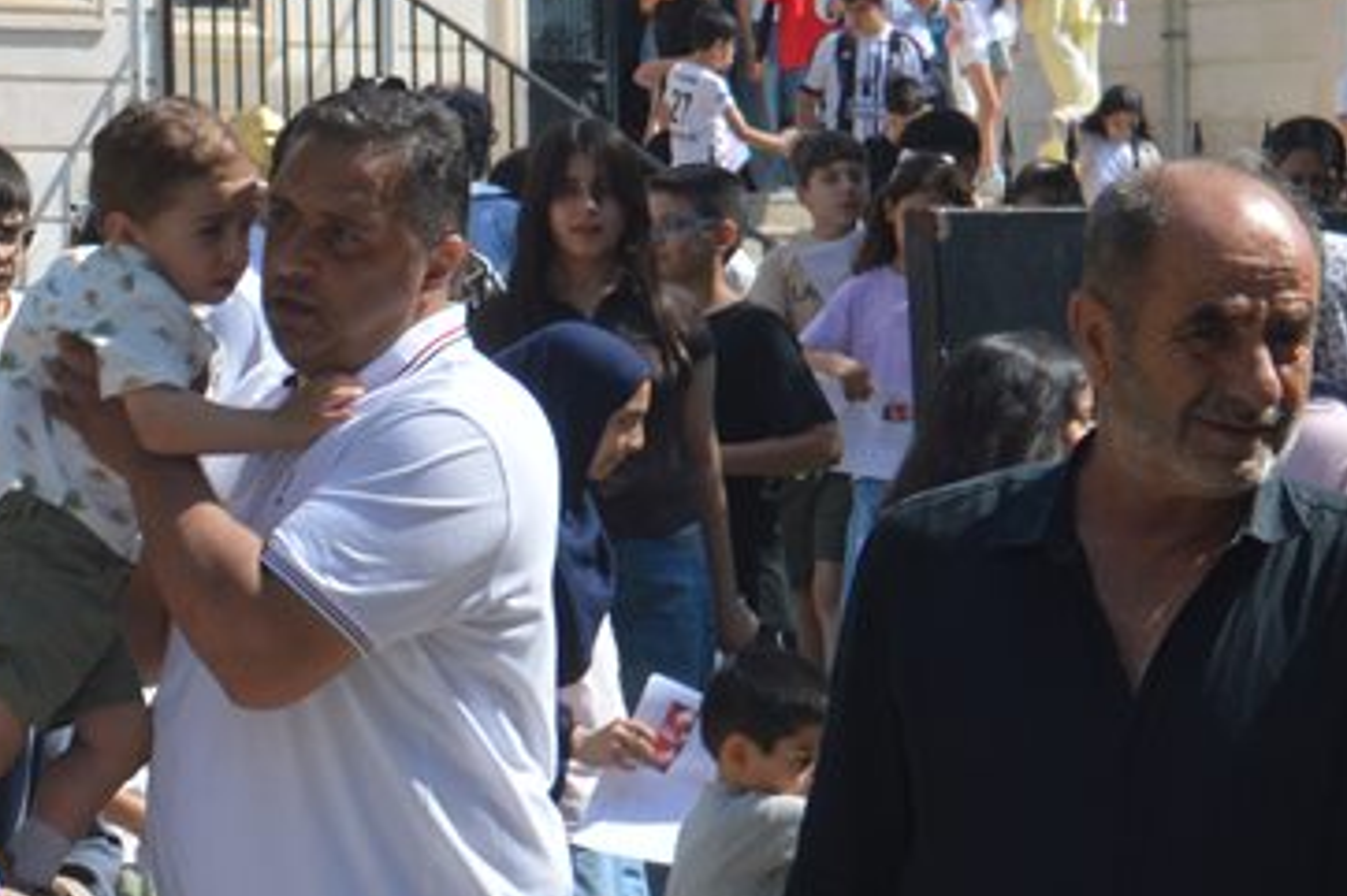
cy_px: 625
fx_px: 8041
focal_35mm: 215
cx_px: -127
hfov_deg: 9.5
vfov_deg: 6.4
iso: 100
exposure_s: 1/320
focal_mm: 38
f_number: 9
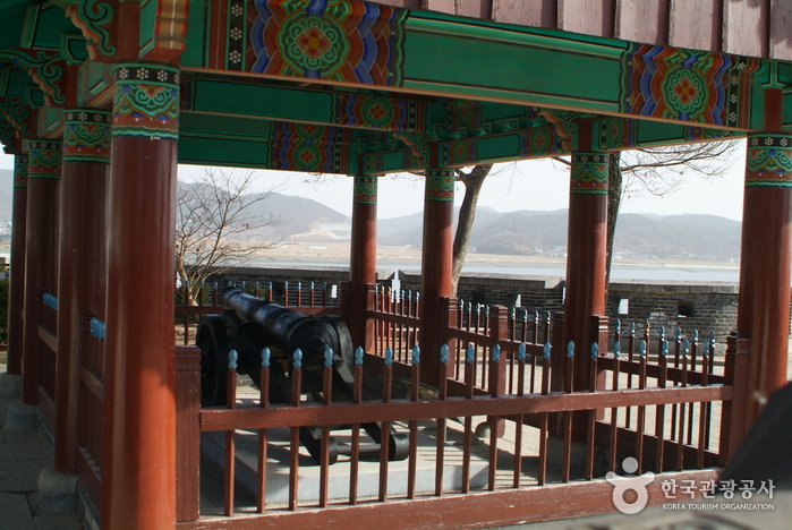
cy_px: 265
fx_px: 925
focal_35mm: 42
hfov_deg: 46.3
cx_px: 396
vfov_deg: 32.0
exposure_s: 1/250
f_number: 8
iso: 400
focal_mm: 28
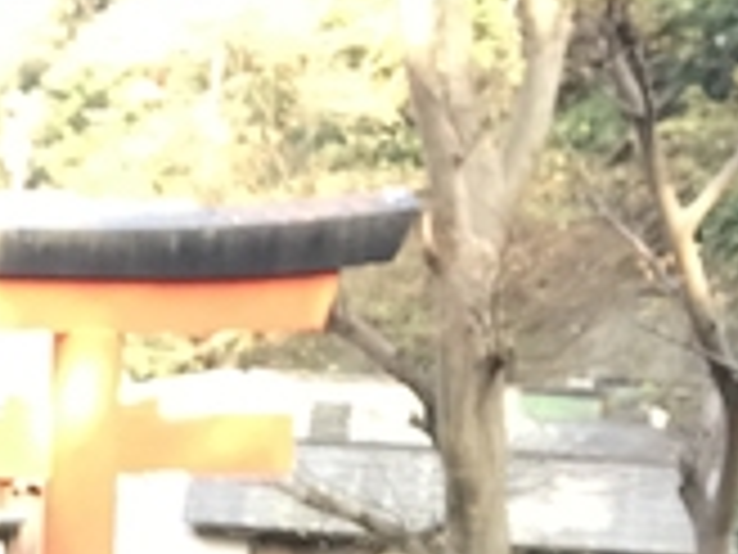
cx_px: -22
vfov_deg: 11.8
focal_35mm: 117
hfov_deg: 16.4
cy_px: 971
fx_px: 2494
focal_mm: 2.87
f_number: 2.2
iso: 25
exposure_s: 1/33
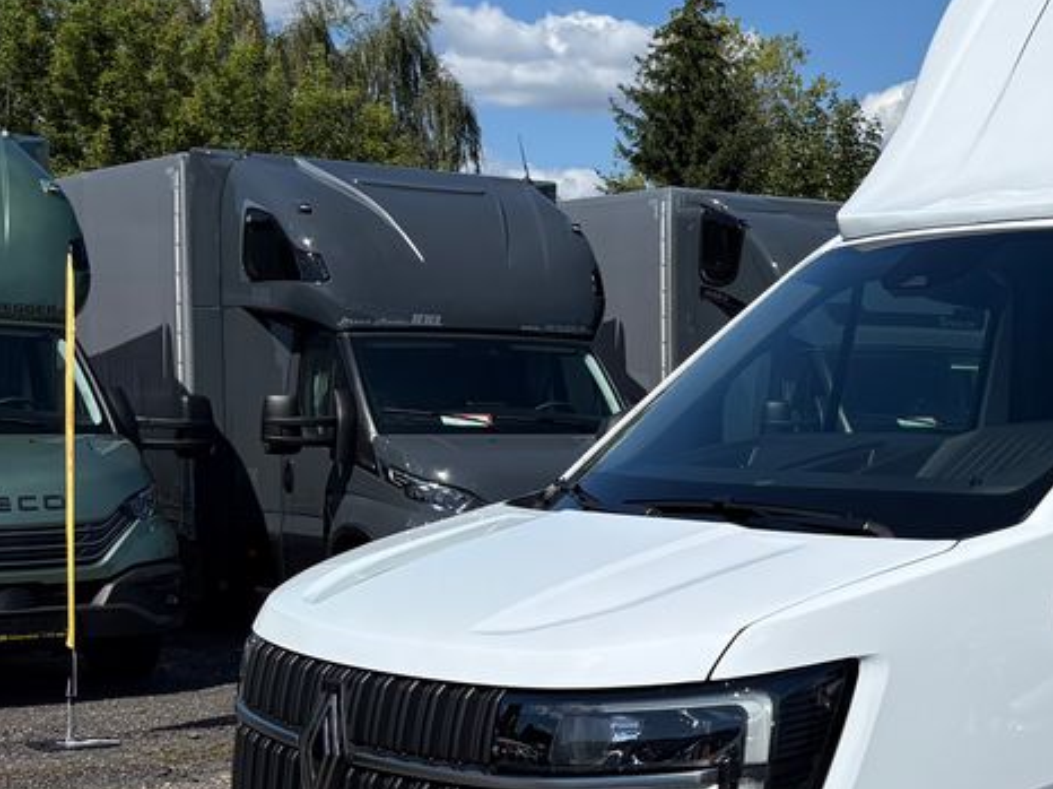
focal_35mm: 67
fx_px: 2037
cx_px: 1349
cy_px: 527
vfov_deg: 21.8
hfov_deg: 25.2
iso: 50
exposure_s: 1/6329
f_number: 1.6
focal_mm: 5.96
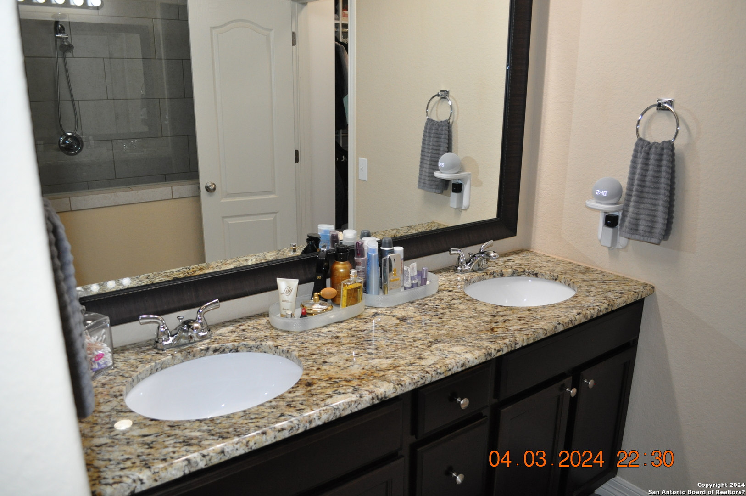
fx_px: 559
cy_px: 248
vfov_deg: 47.8
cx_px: 373
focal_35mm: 27
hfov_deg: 67.4
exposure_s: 1/100
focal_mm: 18
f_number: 3.5
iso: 800
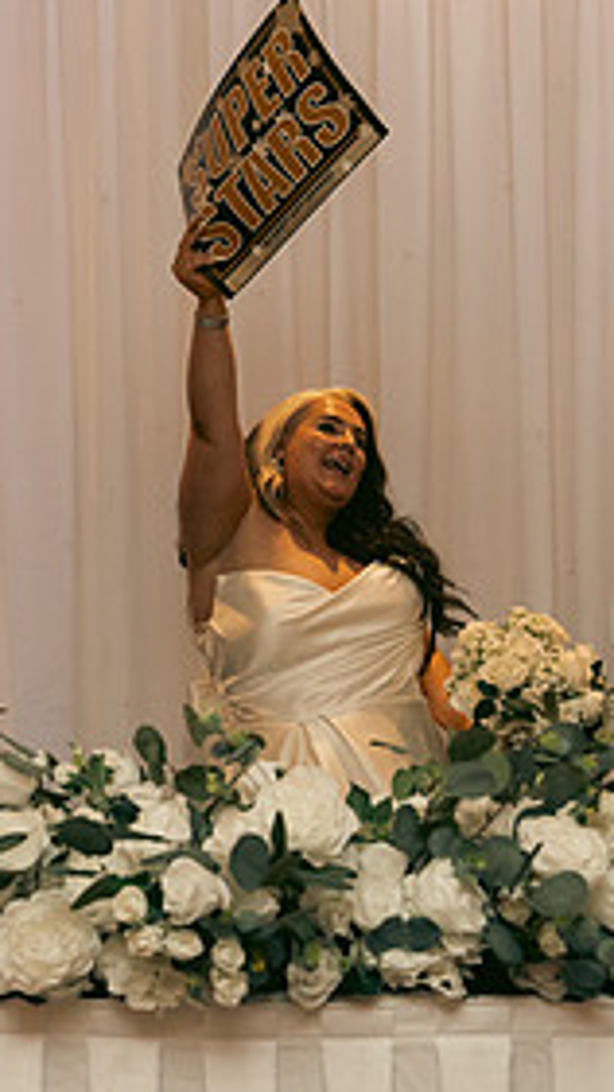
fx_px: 2316
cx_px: -93
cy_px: 550
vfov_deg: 26.5
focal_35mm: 80
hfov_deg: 14.7
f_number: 3.5
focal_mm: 37
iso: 2500
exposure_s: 1/160
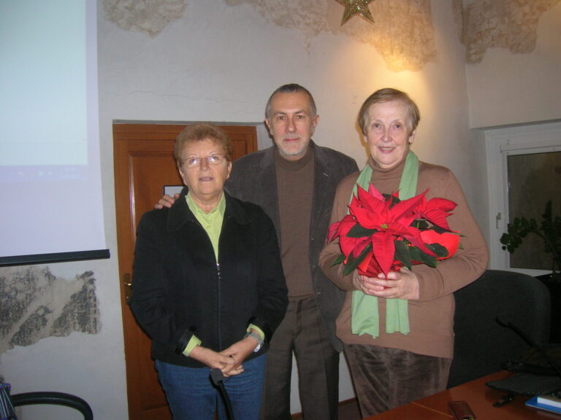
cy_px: 210
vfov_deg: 41.8
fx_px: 551
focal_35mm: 34
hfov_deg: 54.0
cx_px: 280
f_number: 2.9
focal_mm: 5.7
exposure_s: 1/60.1
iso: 112
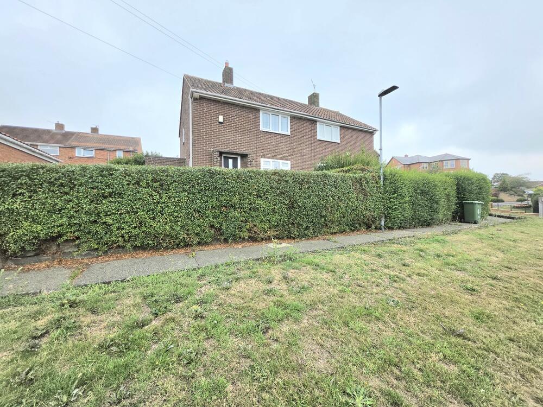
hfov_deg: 106.2
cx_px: 272
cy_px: 204
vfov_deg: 89.9
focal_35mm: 13
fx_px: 204
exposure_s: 1/556
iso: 32
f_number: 1.9
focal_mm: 2.2
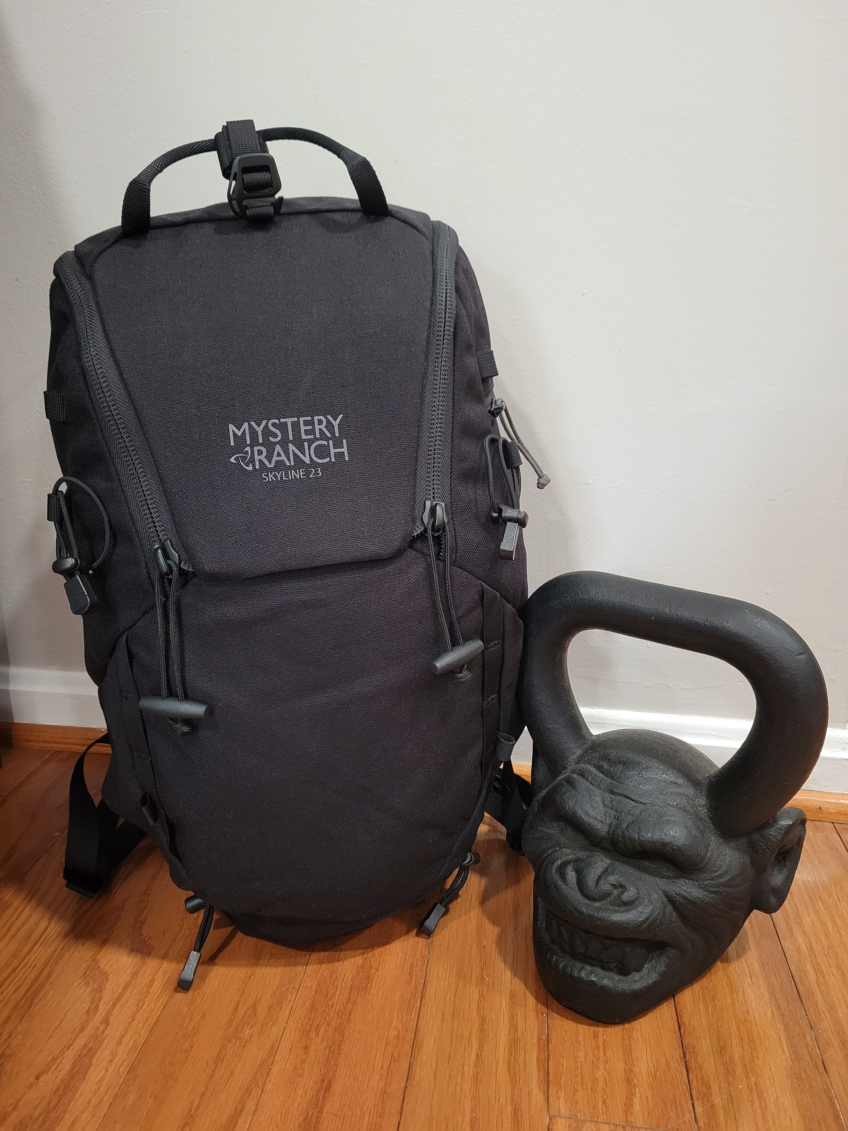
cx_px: 424
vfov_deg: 67.3
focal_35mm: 26
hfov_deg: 53.1
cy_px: 566
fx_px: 849
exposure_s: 1/40
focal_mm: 5.4
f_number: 1.8
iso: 640
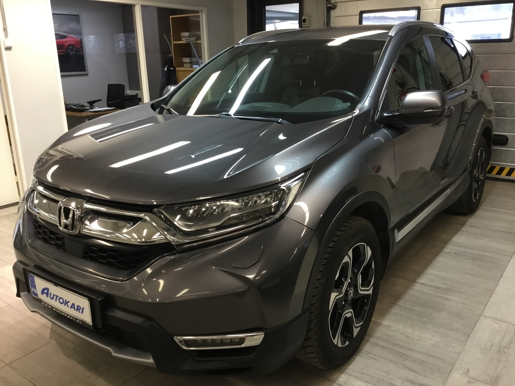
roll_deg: +2.2
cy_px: 193
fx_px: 461
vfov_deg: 45.4
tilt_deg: -16.5
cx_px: 258
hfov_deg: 58.4
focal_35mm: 31
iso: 100
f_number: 2.4
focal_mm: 3.3
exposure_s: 1/33
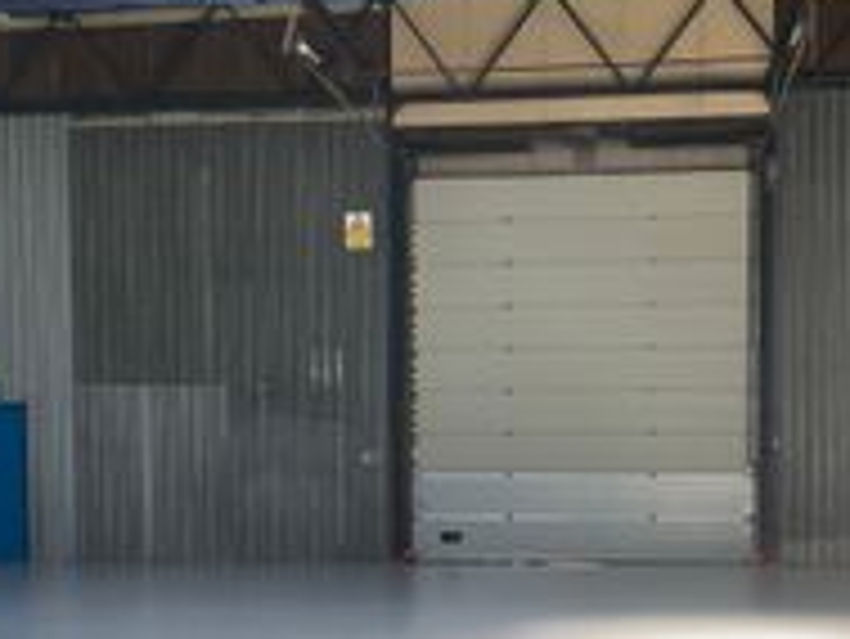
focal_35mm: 55
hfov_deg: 34.9
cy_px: 500
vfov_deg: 26.2
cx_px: 477
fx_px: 1351
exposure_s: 1/123
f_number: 1.8
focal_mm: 4.25
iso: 25
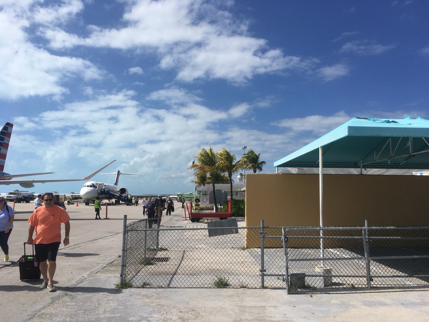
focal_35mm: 29
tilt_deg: +3.4
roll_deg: +0.1
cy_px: 161
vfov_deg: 48.2
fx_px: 359
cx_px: 214
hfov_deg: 61.7
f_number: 2.2
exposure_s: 1/3663
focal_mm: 4.15
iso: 25
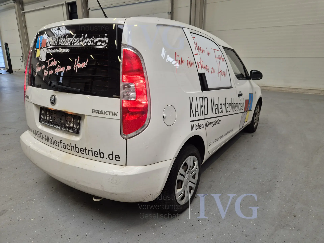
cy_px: 122
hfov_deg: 73.9
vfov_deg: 58.9
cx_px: 162
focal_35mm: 23
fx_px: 215
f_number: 1.8
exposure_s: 1/50
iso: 100
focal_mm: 5.4
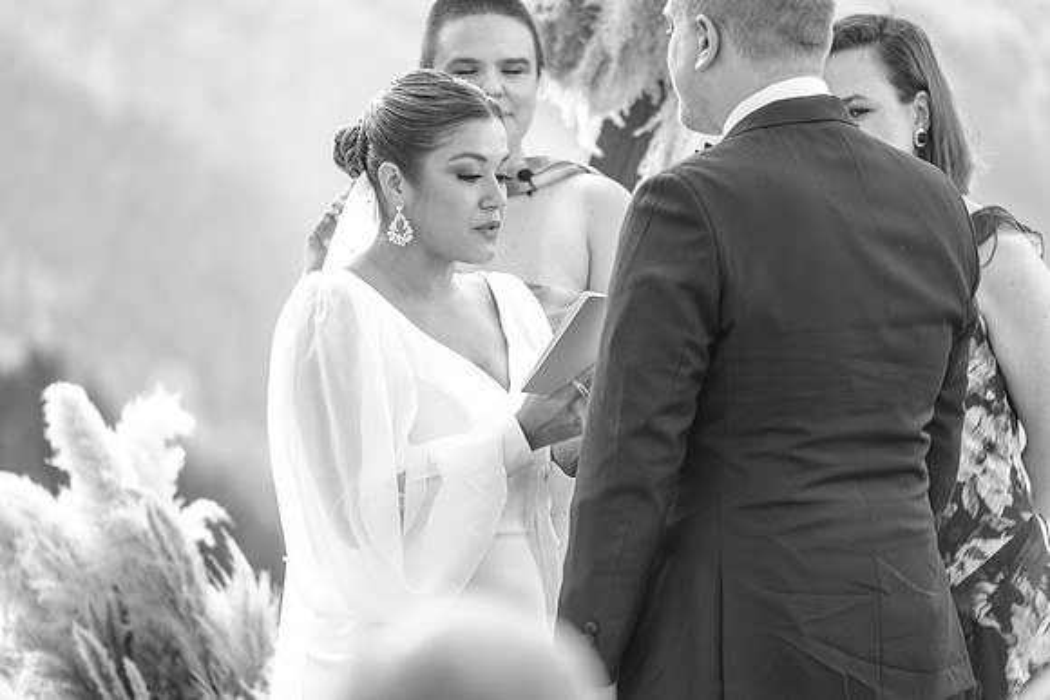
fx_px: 6126
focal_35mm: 210
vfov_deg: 6.5
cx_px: 525
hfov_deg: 9.8
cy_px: 350
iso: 400
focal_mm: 140
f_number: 2.8
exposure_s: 1/500
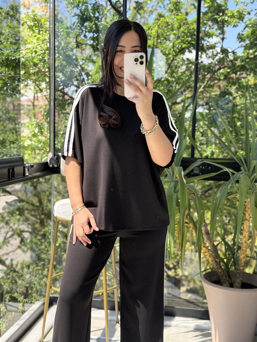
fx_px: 475
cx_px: 128
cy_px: 171
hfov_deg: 30.3
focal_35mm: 48
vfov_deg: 39.7
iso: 64
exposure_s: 1/398
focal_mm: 6.76
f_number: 1.78
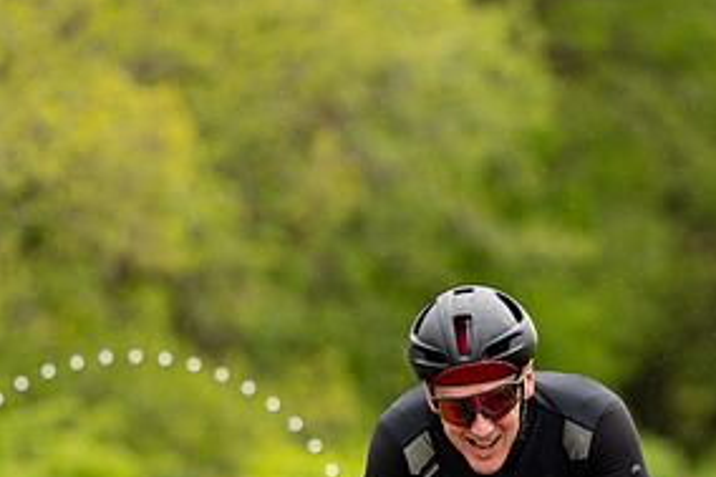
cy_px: 458
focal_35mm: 409
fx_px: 8130
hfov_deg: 5.0
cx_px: 527
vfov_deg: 3.4
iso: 400
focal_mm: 200
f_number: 3.5
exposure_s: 1/1000
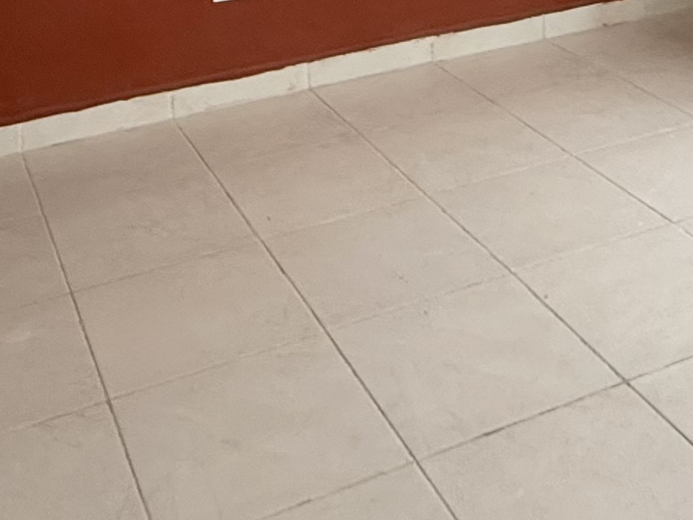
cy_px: -298
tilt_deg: -2.2
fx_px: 1201
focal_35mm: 60
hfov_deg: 32.0
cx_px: 439
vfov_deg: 20.3
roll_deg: +3.0
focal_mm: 2.22
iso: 400
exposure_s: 1/66
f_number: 2.2
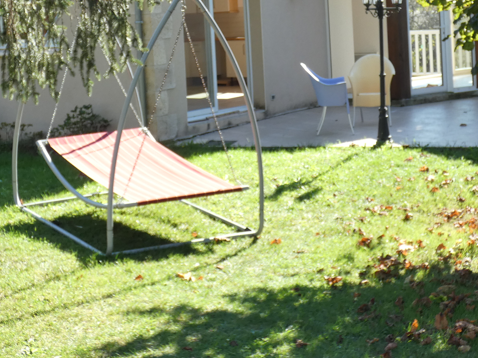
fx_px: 980
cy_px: 41
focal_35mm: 71
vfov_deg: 20.3
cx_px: 245
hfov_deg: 27.4
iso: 80
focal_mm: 6.2
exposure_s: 1/200
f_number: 3.4
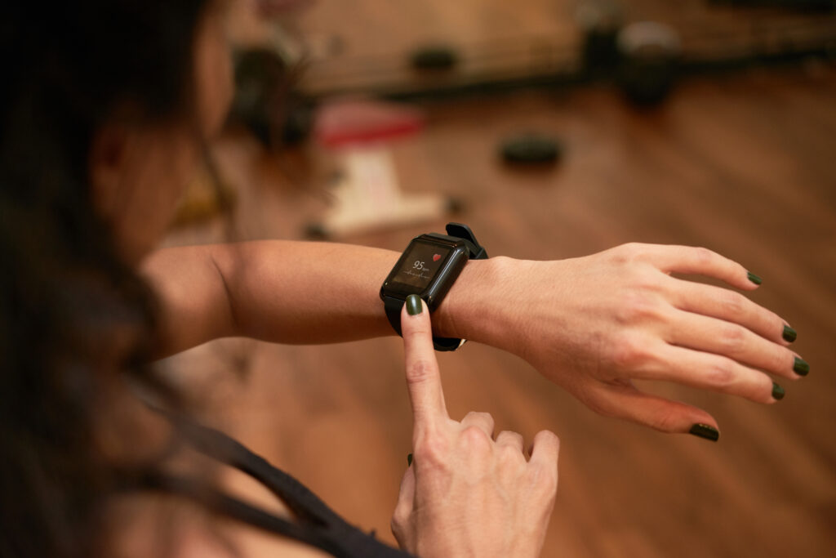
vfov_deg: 22.6
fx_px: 1393
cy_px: 279
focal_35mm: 60
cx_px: 418
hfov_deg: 33.4
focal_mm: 60
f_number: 4
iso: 1000
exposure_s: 1/125
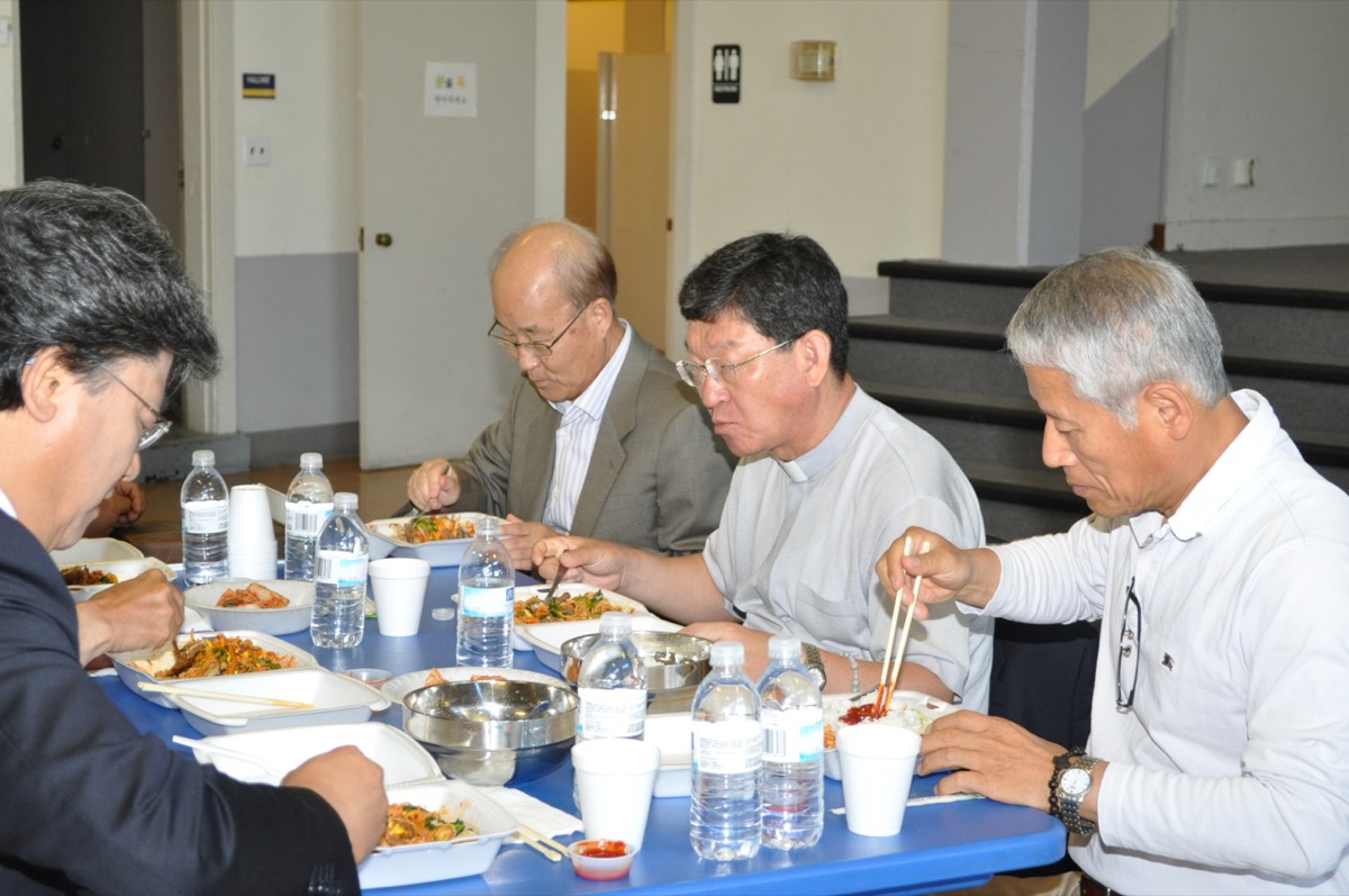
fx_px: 2358
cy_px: 448
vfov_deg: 21.5
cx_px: 674
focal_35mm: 63
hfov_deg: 31.9
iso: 800
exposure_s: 1/60
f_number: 5.3
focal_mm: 42
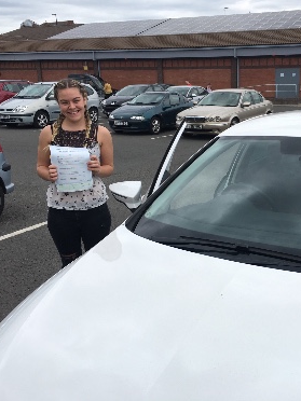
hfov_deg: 36.1
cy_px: 200
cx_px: 221
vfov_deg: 47.9
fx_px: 452
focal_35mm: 39
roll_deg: -0.9
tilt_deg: -14.4
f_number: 2.2
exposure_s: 1/1099
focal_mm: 4.15
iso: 25
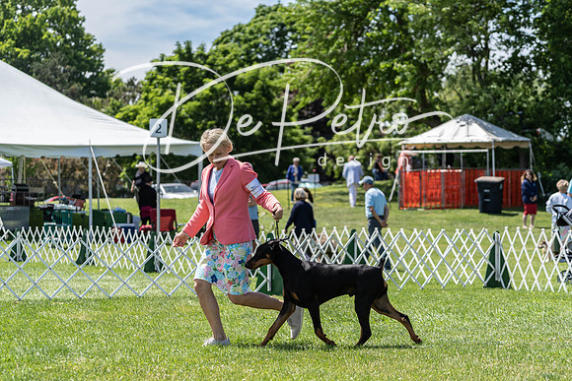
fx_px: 1576
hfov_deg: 20.6
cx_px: 286
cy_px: 190
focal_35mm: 99
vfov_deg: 13.8
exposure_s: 1/1250
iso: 320
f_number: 4
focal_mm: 97
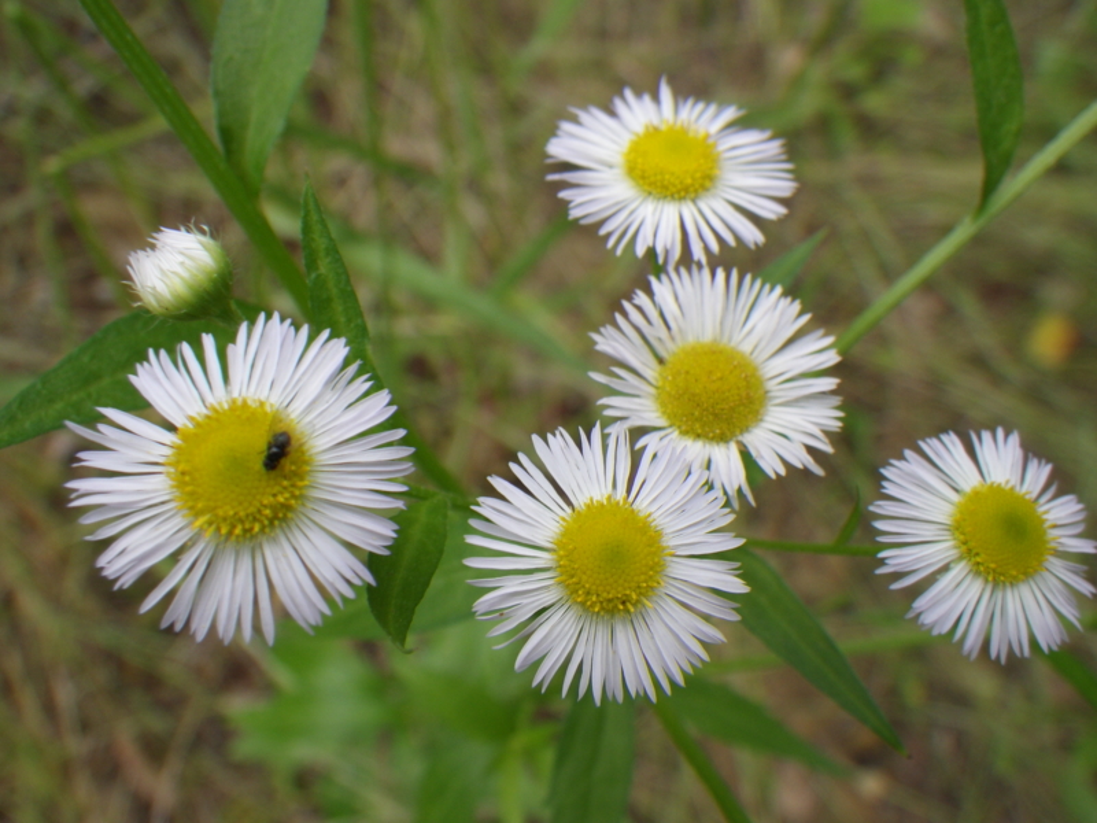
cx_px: 548
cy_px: 412
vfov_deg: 41.8
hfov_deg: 54.0
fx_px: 1077
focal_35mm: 34
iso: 80
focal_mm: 6.1
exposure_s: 1/160
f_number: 3.8
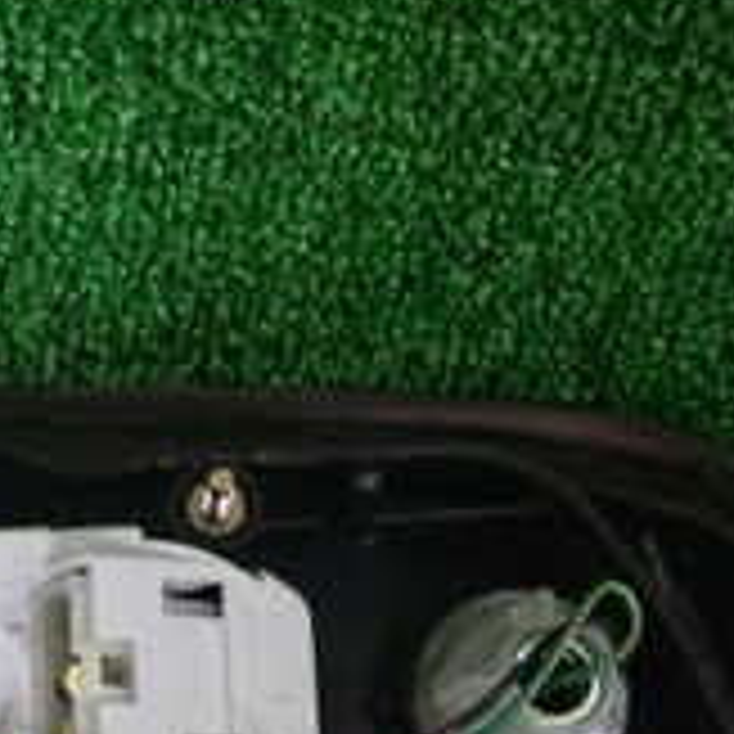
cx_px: -149
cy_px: 729
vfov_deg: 14.7
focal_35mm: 117
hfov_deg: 14.4
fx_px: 2807
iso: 800
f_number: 2.5
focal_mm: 6.37
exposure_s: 1/15
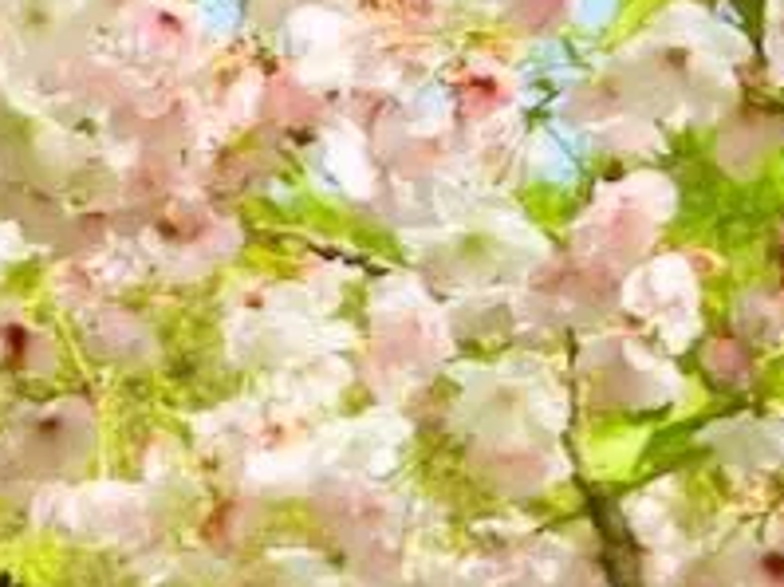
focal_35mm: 268
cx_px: -355
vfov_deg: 5.5
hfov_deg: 7.3
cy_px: -8
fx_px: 6066
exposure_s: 1/866
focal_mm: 9.3
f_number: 3.9
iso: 160
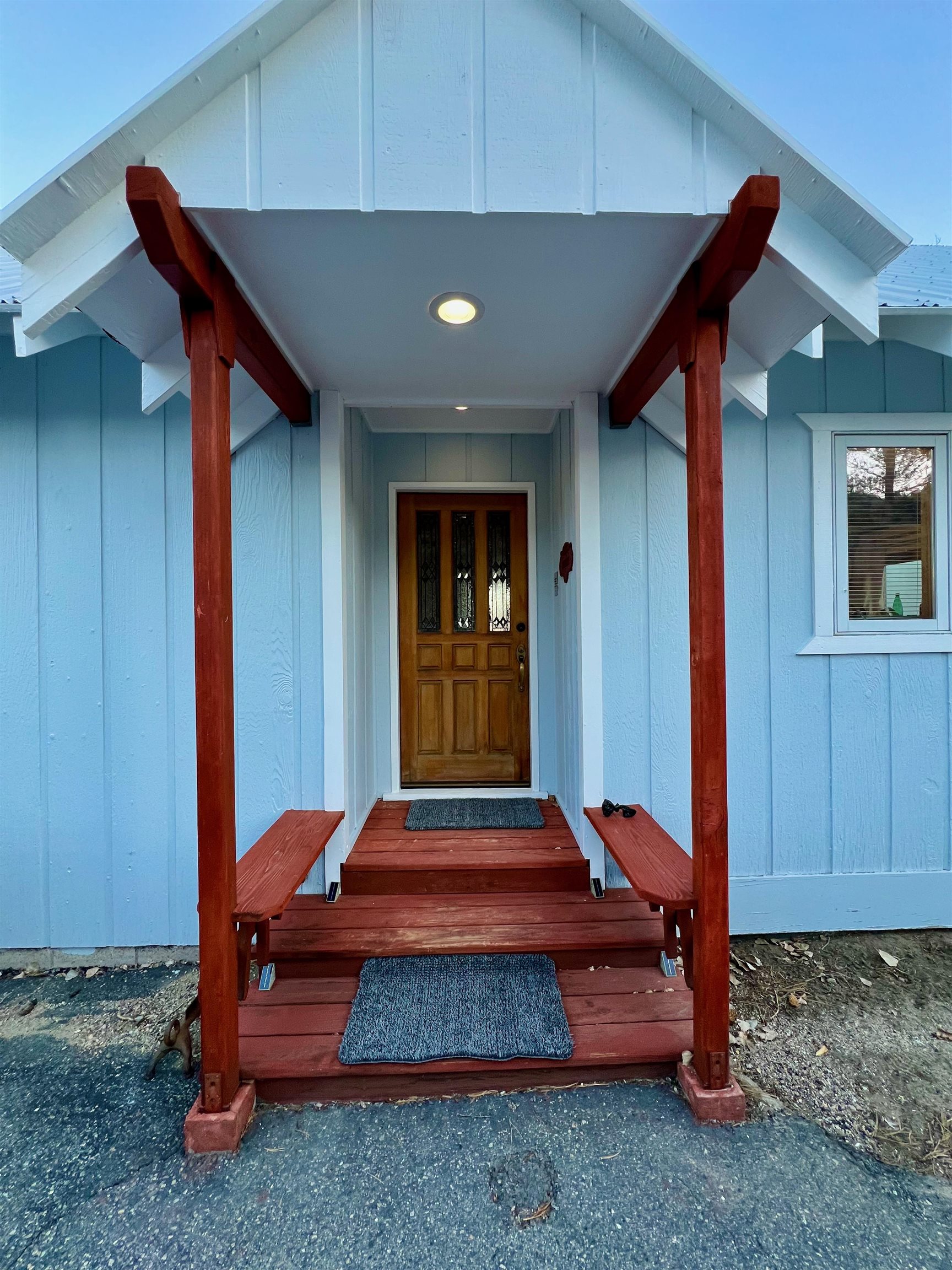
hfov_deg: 89.9
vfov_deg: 106.2
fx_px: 477
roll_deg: +0.3
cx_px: 476
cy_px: 635
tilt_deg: -0.3
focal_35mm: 13
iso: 100
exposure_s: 1/99
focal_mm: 1.57
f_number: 1.8
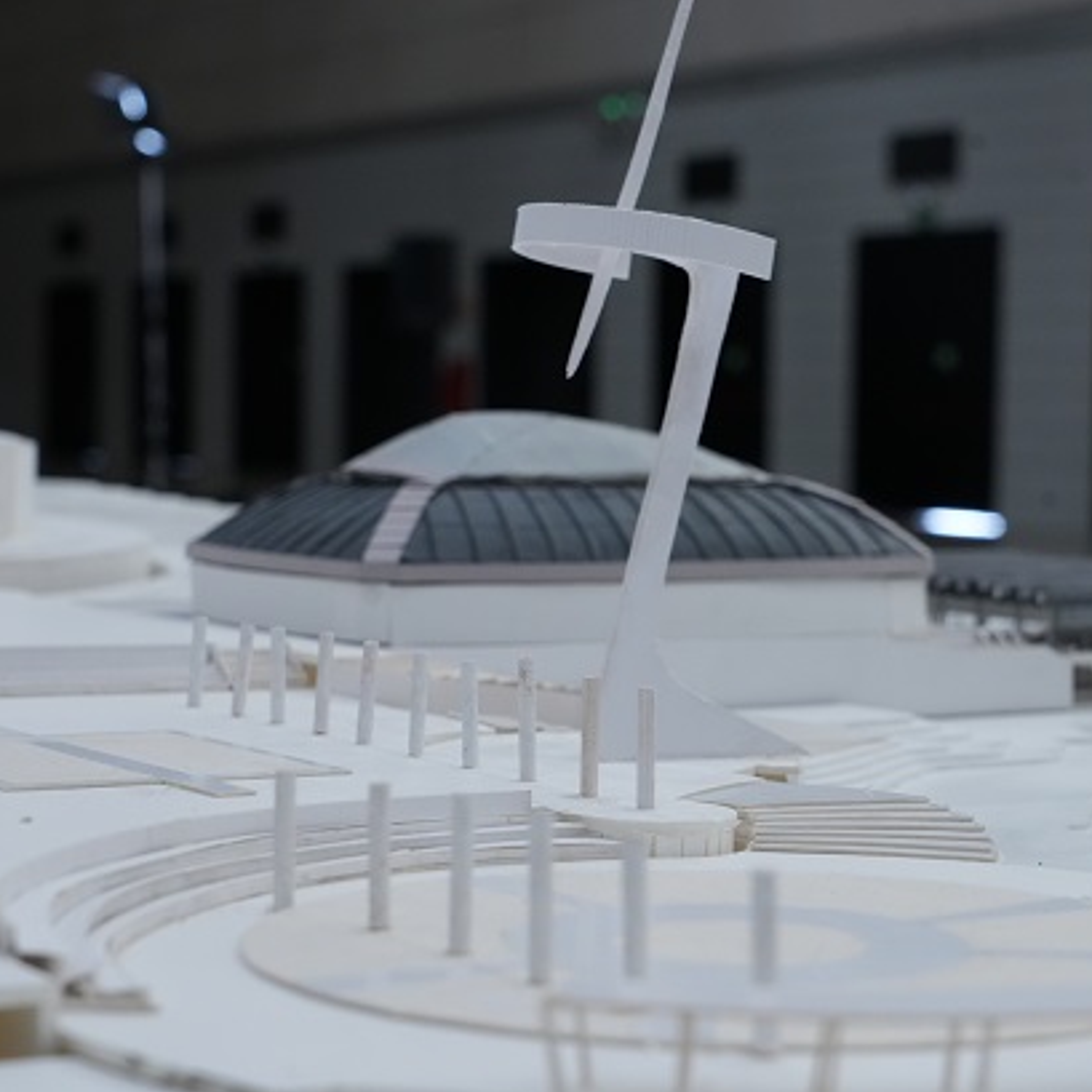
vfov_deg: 22.8
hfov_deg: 22.7
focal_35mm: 76
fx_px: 2712
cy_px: 549
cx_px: 633
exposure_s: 1/125
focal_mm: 59
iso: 3200
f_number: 9
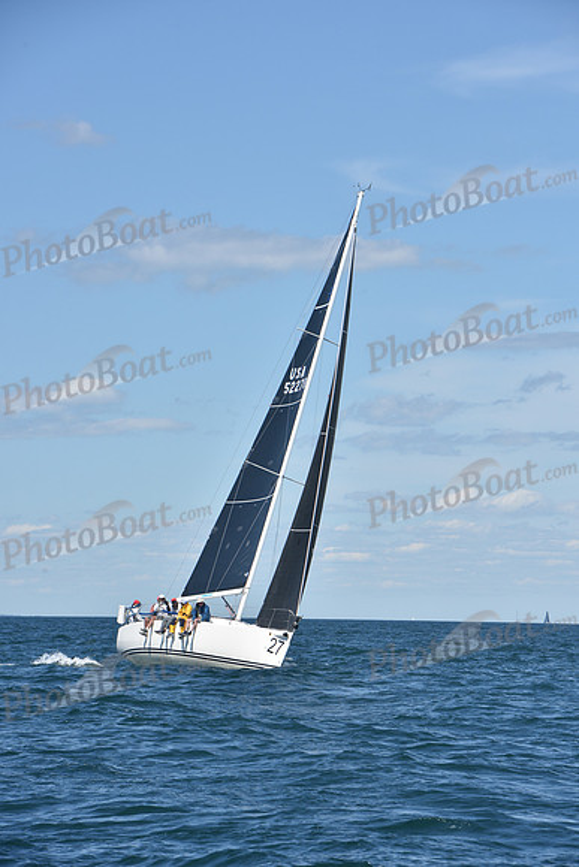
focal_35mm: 160
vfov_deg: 12.8
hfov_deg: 8.6
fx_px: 3857
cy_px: 434
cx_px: 290
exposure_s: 1/800
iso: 250
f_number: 10
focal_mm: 160
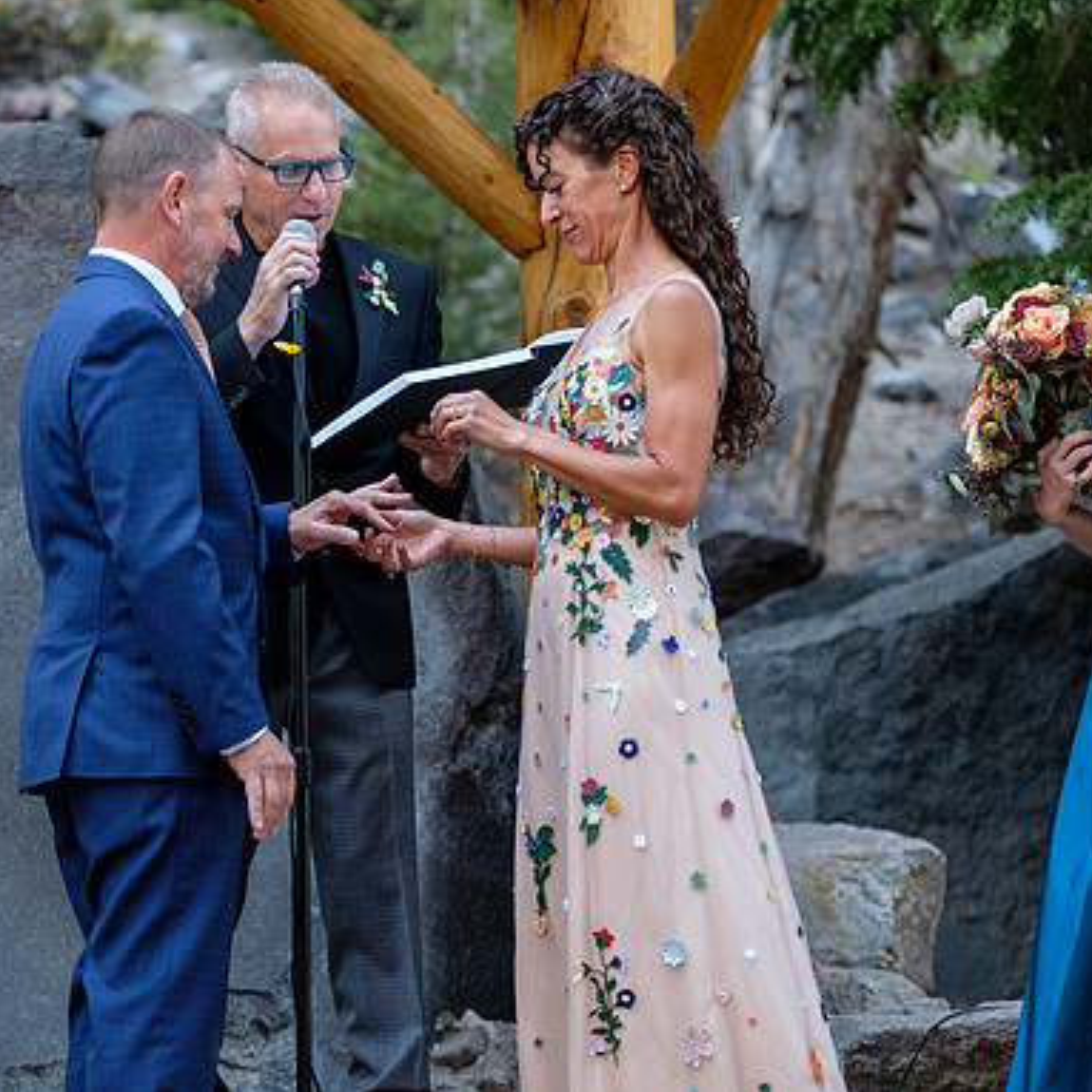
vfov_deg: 10.8
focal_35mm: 162
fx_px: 5782
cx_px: 385
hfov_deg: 10.8
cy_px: 543
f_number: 3.2
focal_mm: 83.8
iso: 640
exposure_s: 1/105
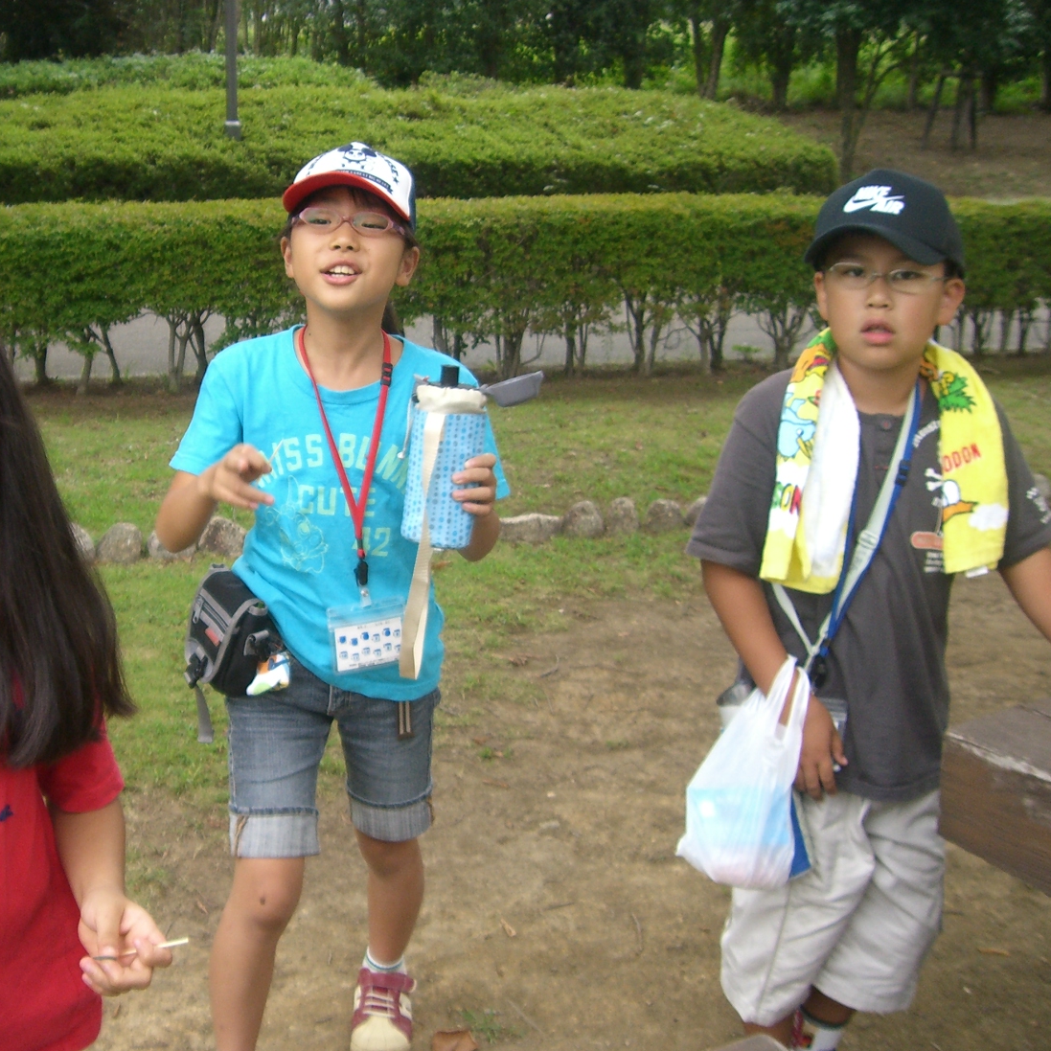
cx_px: 325
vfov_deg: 34.7
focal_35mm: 49
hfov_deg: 34.3
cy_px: 521
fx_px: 1683
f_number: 2.7
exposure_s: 1/160
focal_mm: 6.2
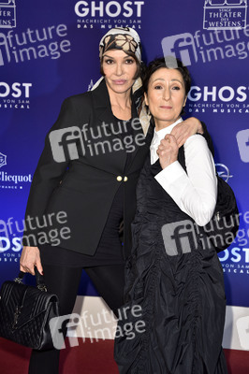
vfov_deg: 30.5
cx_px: 124
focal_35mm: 66
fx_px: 686
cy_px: 187
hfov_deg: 20.6
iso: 800
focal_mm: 66
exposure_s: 1/200
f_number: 6.3
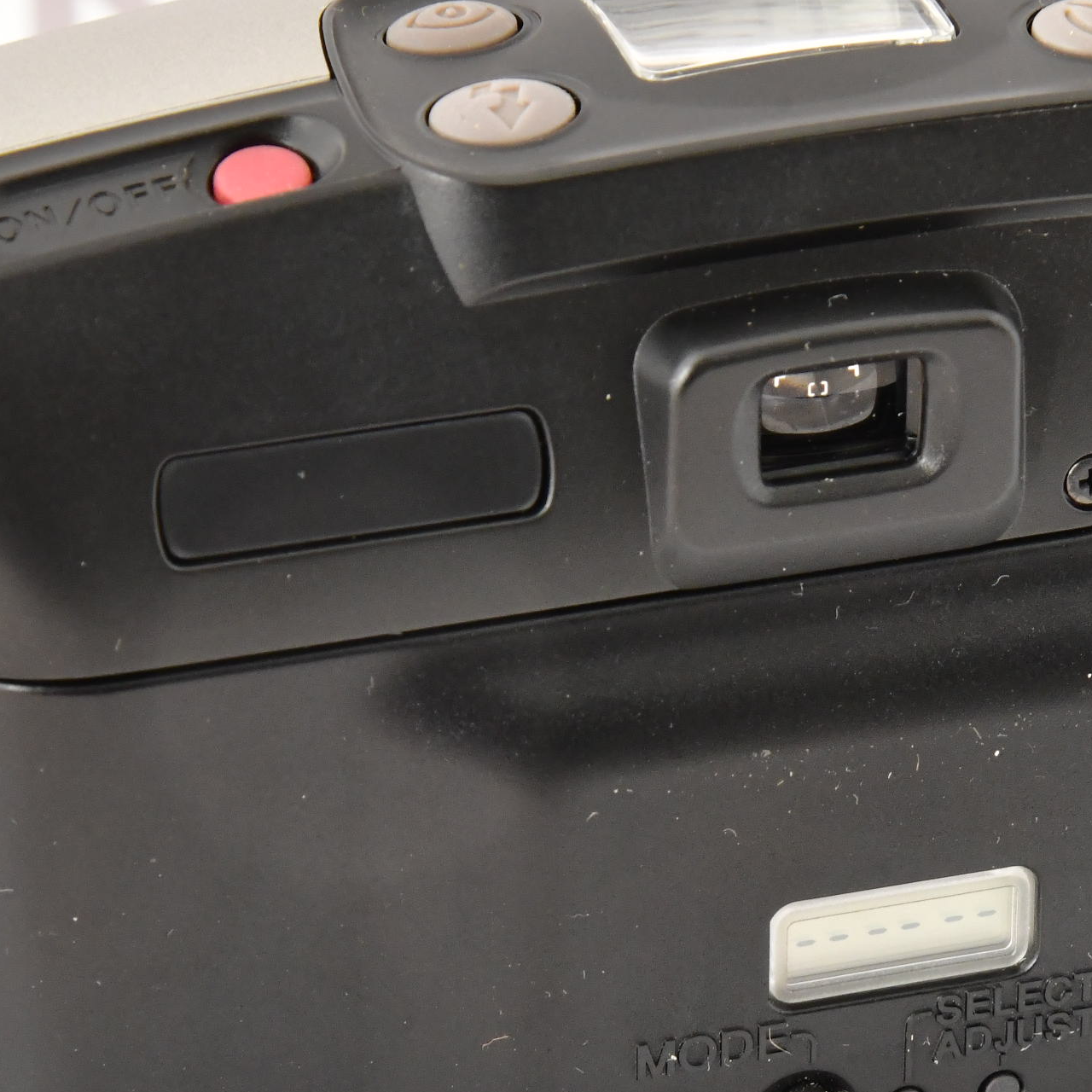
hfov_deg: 5.3
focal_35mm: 329
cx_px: 883
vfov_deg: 5.3
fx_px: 11742
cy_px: 729
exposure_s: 1/125
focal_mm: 120
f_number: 13
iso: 1600
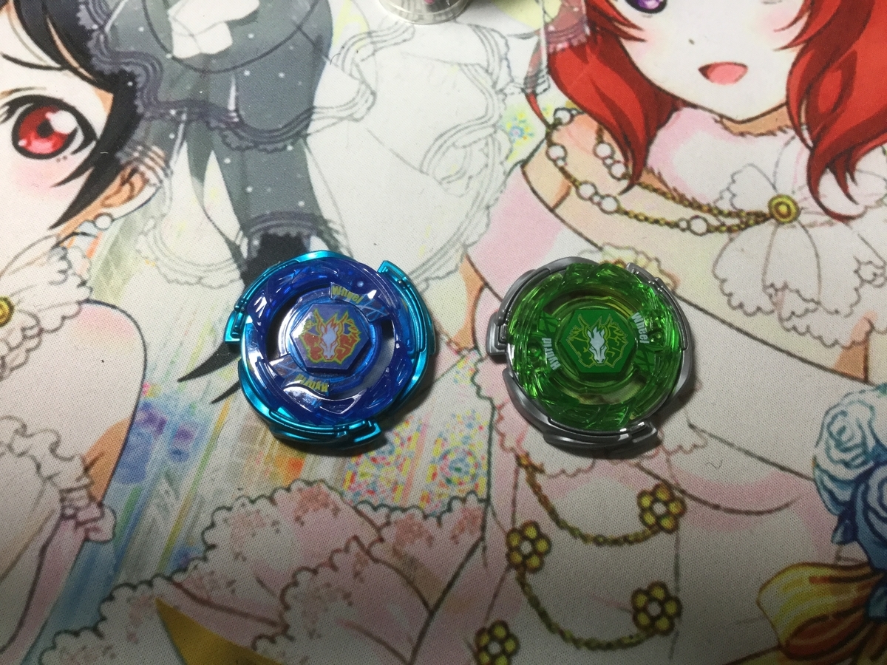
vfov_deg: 45.4
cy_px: 332
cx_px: 444
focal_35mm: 31
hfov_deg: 58.4
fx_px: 794
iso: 50
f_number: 2.4
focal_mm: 3.3
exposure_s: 1/30
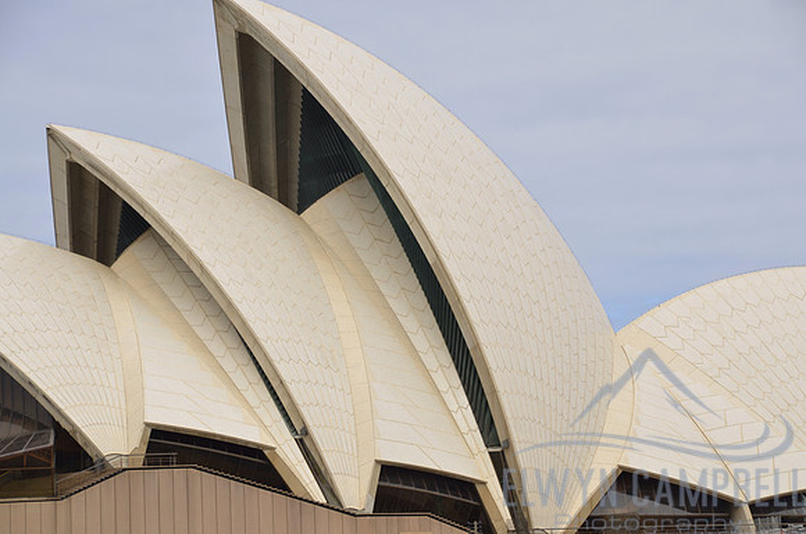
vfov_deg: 11.4
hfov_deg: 17.1
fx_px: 2681
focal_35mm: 120
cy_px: 267
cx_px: 403
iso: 100
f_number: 9
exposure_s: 1/320
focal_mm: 80
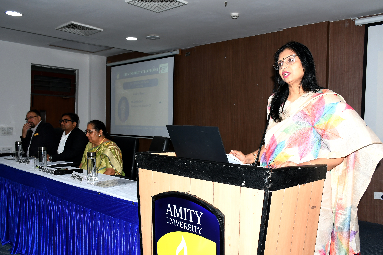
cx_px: 192
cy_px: 128
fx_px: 351
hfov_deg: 57.2
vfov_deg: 40.0
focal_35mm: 33
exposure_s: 1/160
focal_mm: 22
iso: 500
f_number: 7.1
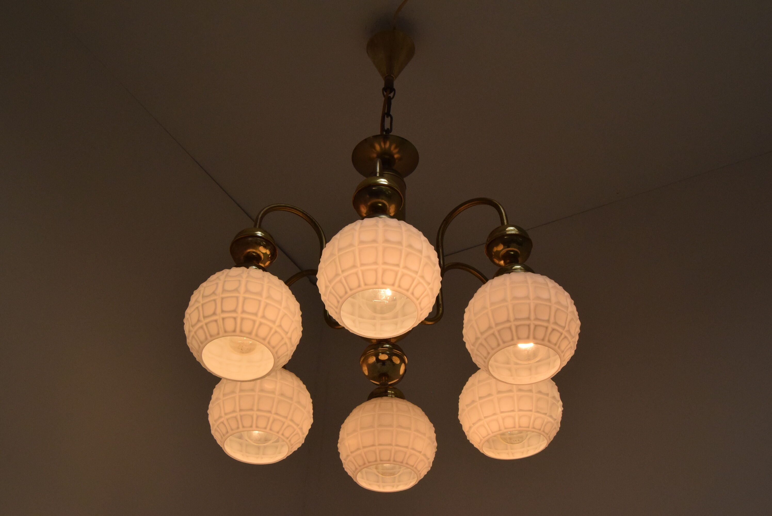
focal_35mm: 48
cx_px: 386
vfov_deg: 28.1
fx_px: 1030
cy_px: 258
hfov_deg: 41.1
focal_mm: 32
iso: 1600
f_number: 13
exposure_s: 1/640
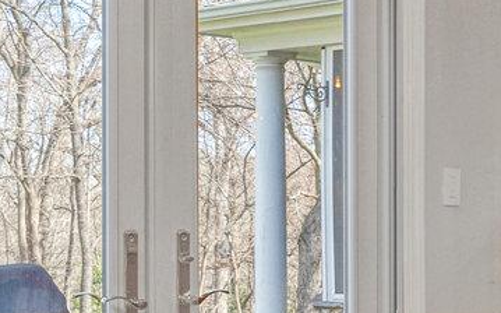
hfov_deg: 21.1
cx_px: 571
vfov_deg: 14.0
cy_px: 231
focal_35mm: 93
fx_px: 1269
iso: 1250
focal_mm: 16
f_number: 7.1
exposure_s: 1/10
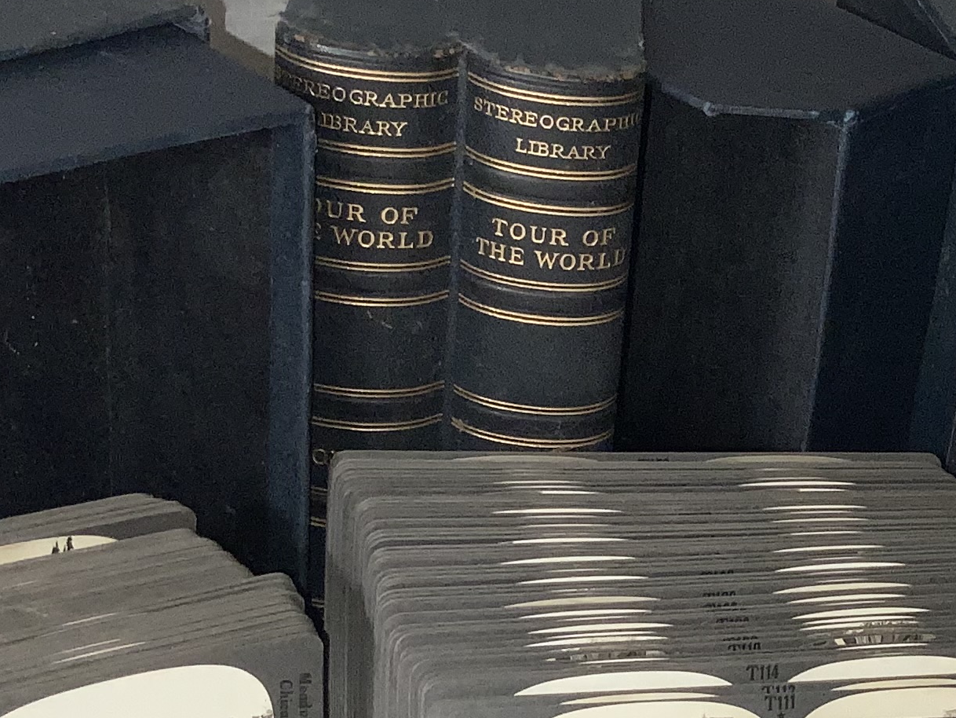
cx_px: 1167
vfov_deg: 15.3
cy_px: 548
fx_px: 2652
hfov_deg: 19.2
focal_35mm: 96
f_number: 1.8
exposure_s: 1/60
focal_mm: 3
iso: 25
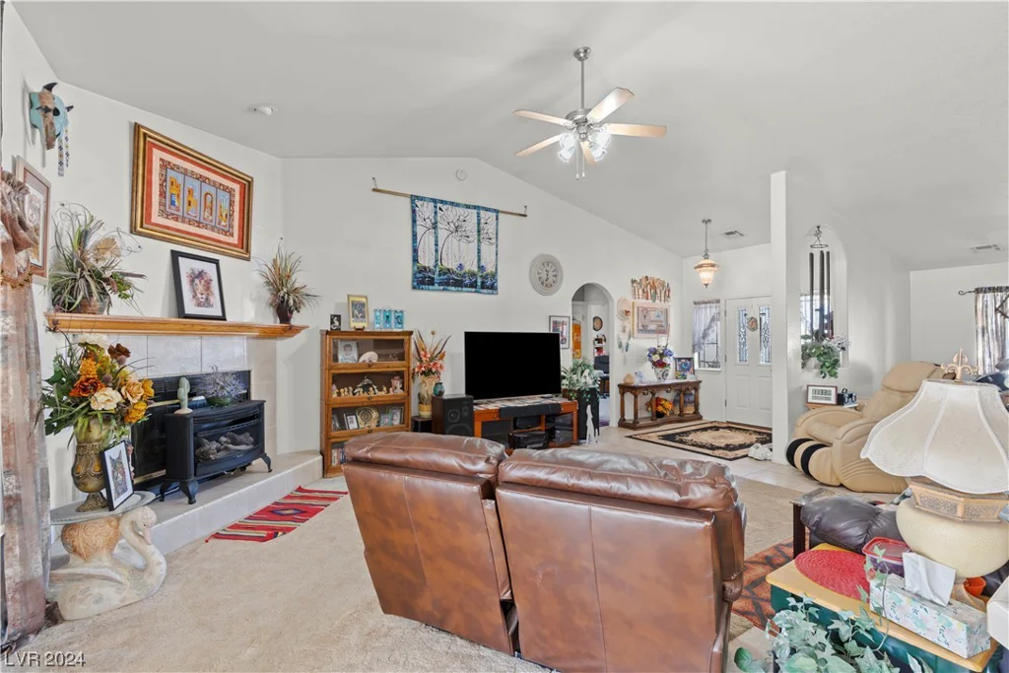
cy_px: 336
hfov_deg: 96.7
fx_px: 448
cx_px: 504
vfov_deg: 73.8
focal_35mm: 16
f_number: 9
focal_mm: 16
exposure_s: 8
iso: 160
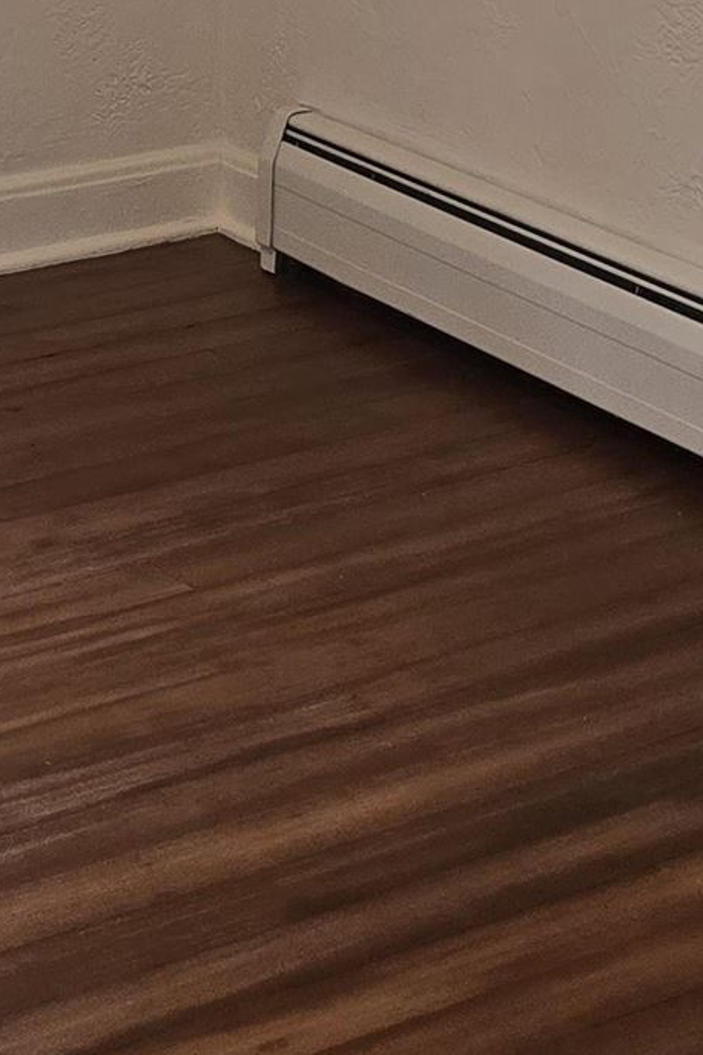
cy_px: -637
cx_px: 164
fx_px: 3134
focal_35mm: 107
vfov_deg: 16.9
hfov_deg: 12.8
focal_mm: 6.3
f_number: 1.7
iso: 160
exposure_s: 1/120
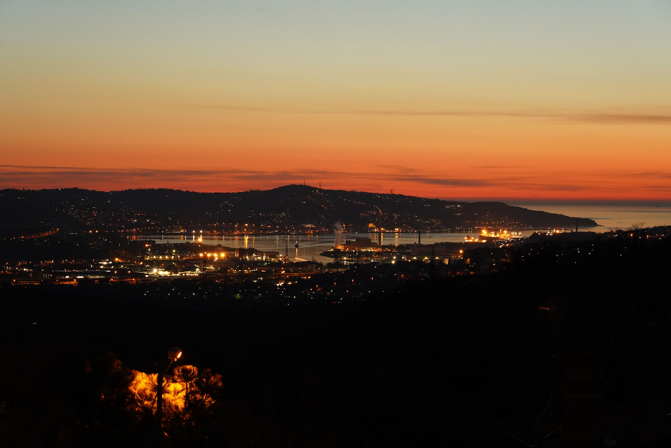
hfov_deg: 21.9
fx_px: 1733
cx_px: 336
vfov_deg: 14.7
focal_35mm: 93
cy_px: 224
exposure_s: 1/10
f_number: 8
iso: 6400
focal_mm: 93
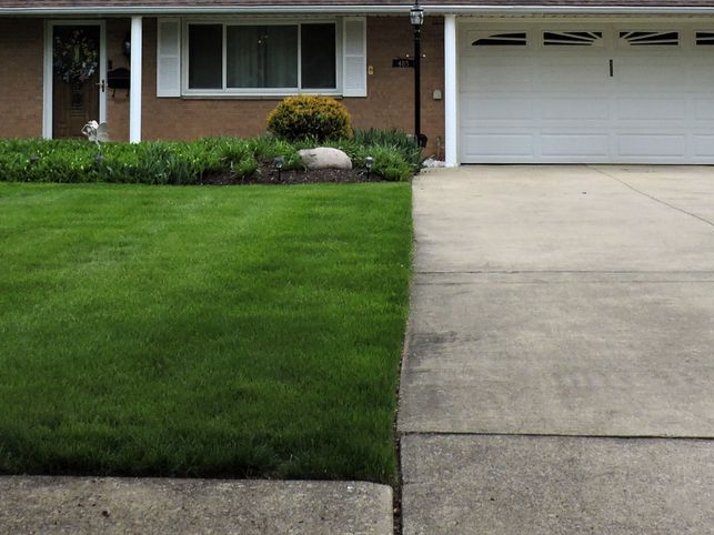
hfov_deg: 25.3
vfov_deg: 18.4
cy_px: -65
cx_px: 273
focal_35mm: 77
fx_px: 1588
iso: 100
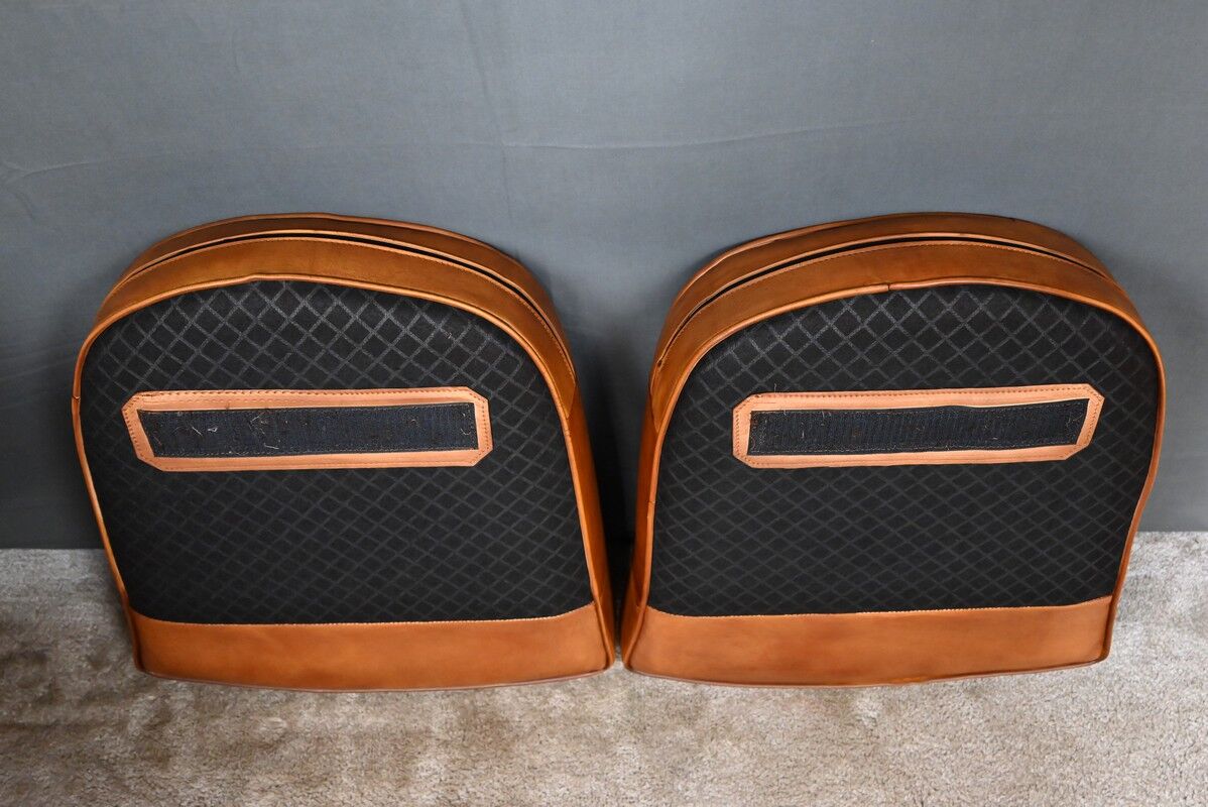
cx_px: 604
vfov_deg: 36.9
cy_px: 404
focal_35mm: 36
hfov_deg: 53.1
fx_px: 1209
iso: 5000
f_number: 5.3
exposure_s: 1/80
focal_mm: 36
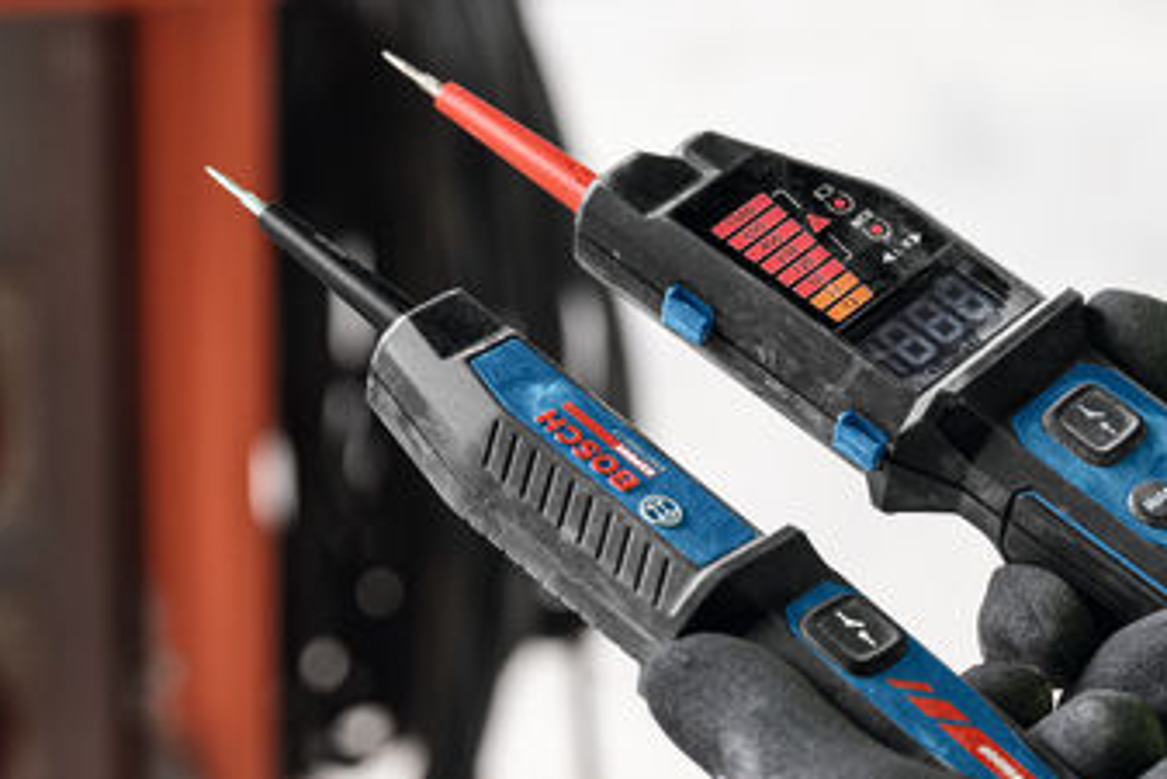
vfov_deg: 8.3
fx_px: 5383
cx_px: 758
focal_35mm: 166
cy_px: 507
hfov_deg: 12.4
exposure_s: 1/125
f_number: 4
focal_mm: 70
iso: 560
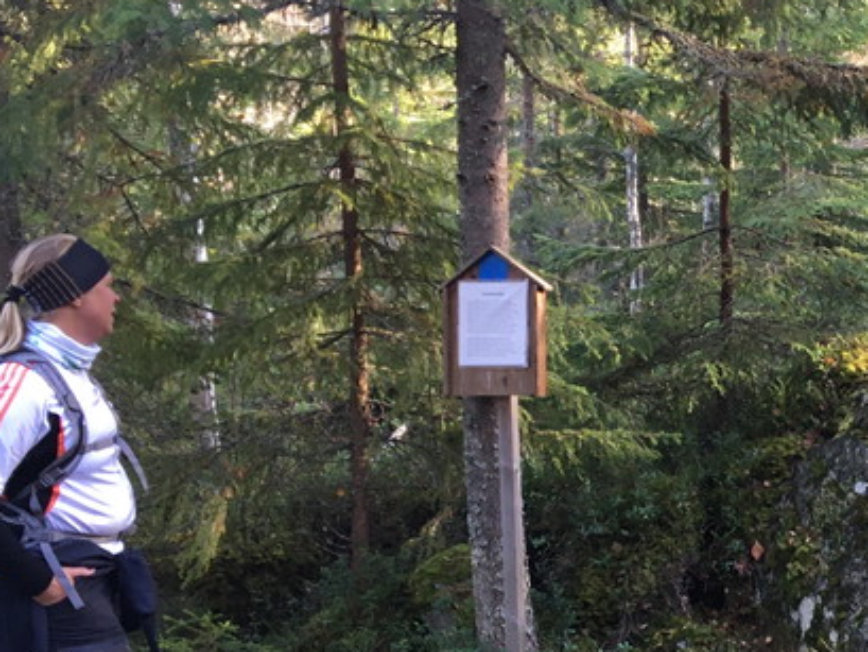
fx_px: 1706
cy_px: 444
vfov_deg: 21.5
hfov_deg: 27.2
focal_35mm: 68
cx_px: 840
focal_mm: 4.15
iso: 32
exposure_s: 1/33
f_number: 2.2
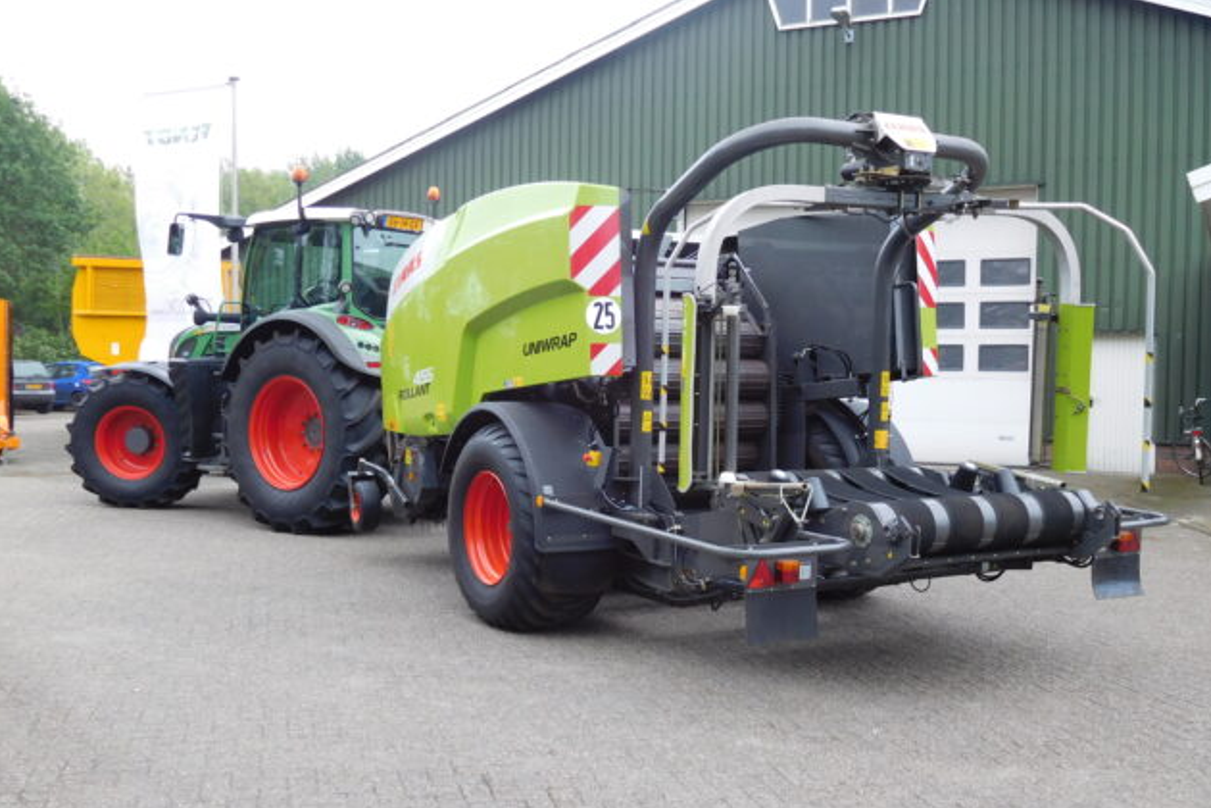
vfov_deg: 35.9
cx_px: 609
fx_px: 1245
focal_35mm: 37
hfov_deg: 51.9
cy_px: 416
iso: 125
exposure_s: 1/80
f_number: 3.8
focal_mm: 6.2
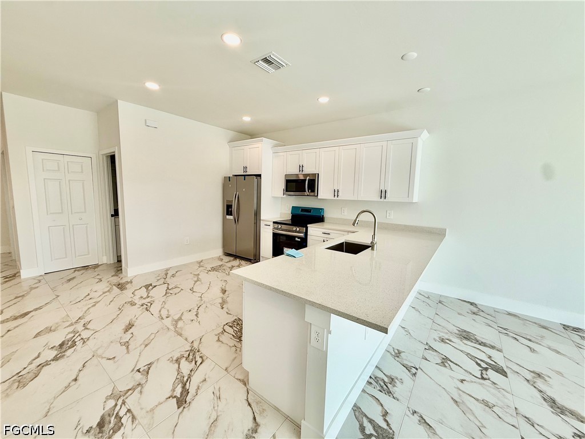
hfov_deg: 102.1
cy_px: 220
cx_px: 292
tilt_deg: -6.2
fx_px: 237
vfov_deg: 85.7
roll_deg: -1.8
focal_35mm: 14
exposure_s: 1/147
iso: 50
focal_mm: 2.22
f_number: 2.2
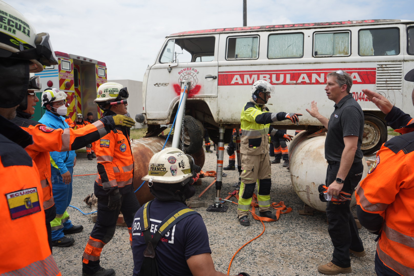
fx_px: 322
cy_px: 138
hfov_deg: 65.4
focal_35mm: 28
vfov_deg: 46.5
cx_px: 207
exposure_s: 1/320
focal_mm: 28
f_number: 8
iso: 100
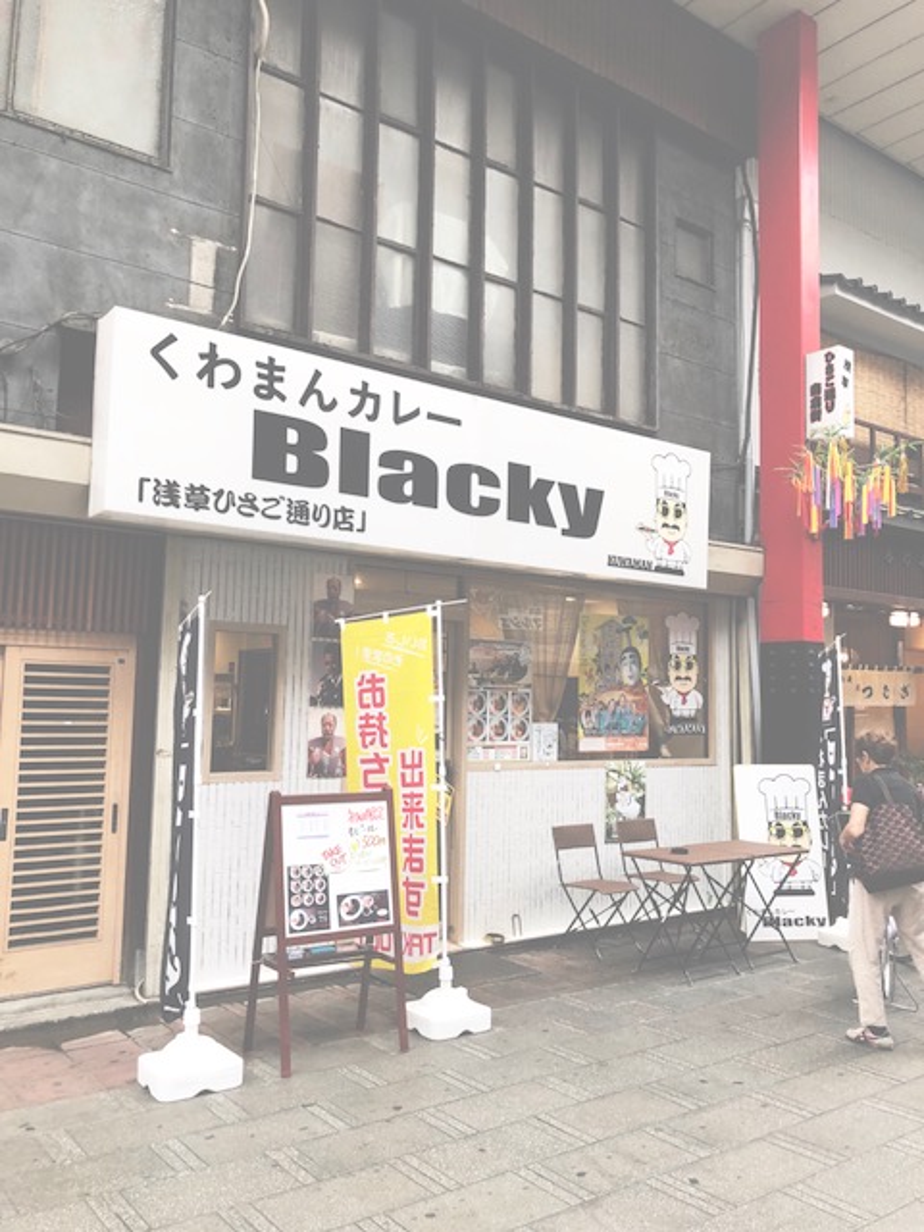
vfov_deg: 61.7
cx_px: 462
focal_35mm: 29
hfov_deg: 48.2
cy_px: 616
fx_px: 1032
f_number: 1.8
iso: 125
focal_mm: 3.99
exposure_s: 1/120
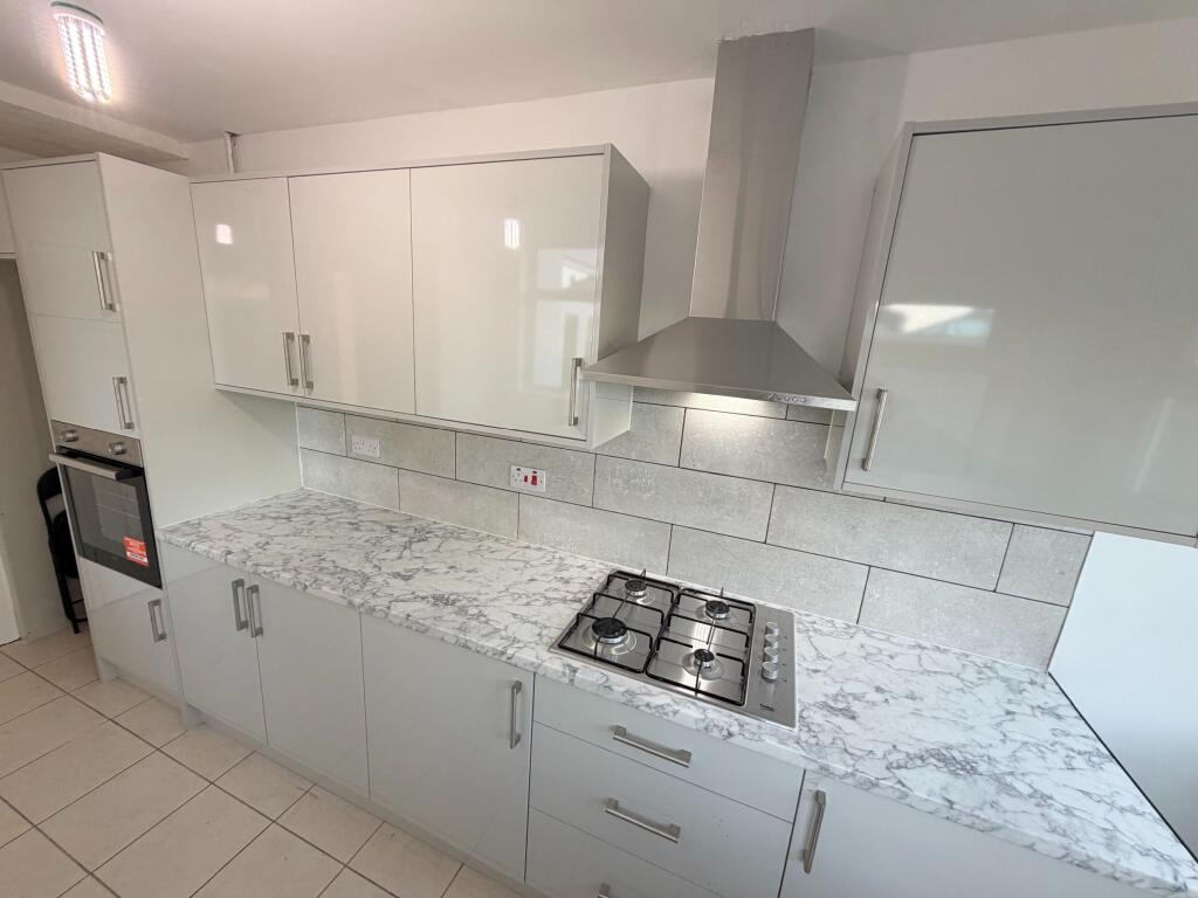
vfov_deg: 85.7
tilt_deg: -13.7
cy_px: 449
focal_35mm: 14
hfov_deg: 102.1
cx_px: 599
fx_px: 485
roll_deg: -4.9
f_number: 2.2
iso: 160
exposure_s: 1/121
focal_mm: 2.22
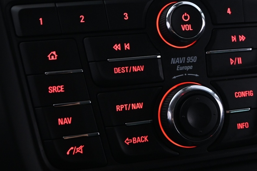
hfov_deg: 30.0
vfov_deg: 20.4
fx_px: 475
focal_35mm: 66
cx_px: 182
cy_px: 58
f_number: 4
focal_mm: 22.5
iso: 1000
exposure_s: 1/10
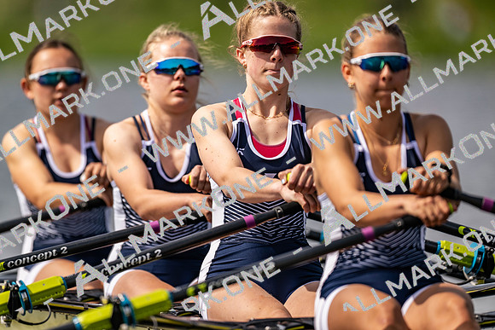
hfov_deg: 3.4
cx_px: 248
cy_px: 165
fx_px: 8252
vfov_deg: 2.3
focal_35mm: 600
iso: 200
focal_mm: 600
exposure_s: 1/2500
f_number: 4
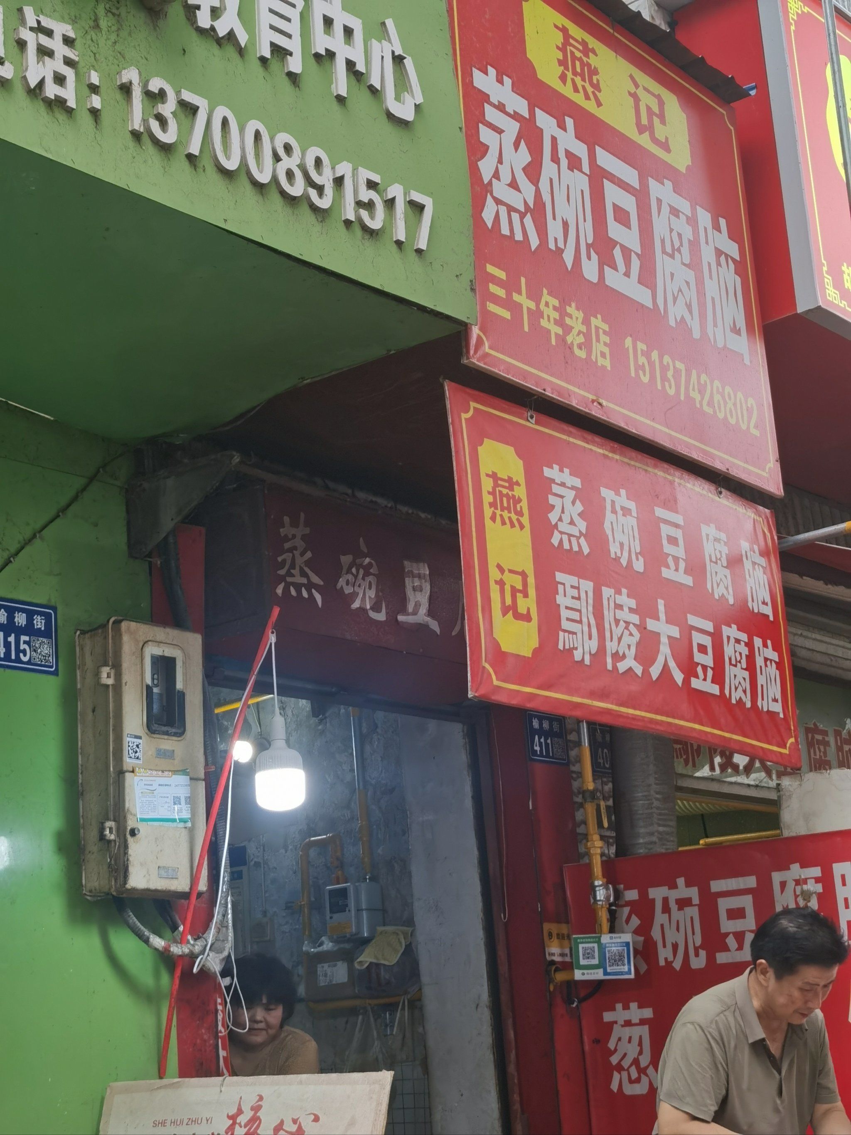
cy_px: 568
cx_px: 426
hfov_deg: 23.3
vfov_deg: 30.7
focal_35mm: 63
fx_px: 2065
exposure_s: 1/132
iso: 50
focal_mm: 5.56
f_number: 1.6
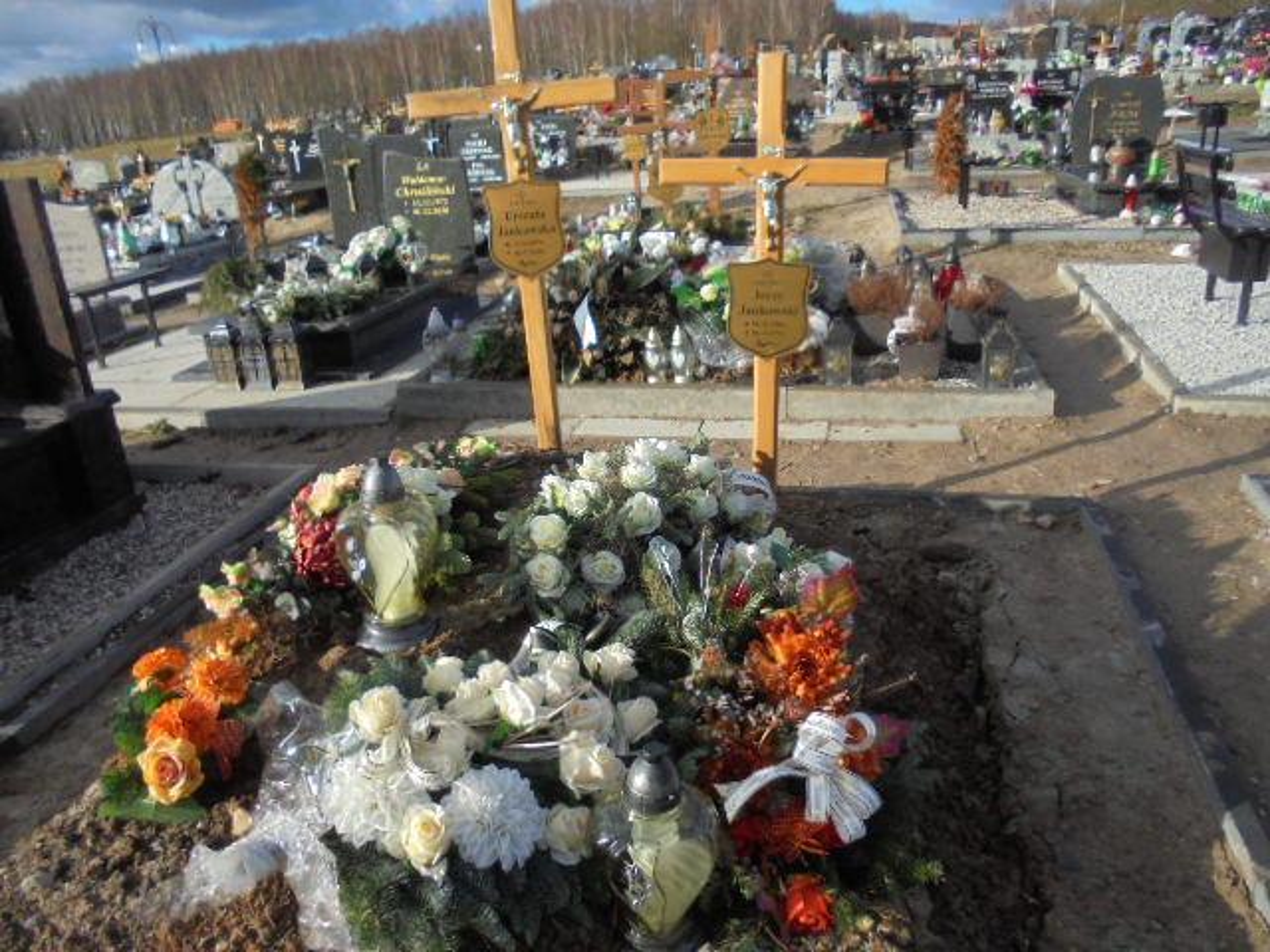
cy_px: 476
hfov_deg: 67.3
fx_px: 954
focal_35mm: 26
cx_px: 635
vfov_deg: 53.1
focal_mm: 4.6
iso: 100
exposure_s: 1/640
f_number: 3.5
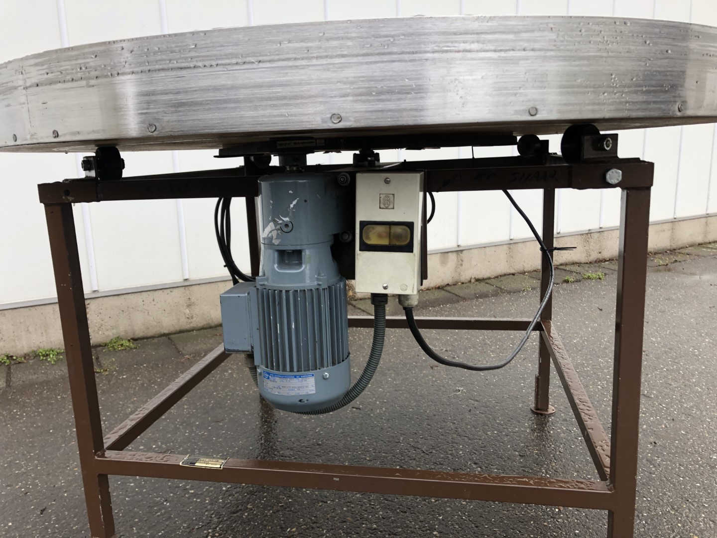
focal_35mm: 28
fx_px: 580
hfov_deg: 63.4
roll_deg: +3.2
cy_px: 269
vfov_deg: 49.7
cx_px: 358
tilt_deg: -10.8
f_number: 1.8
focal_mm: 4
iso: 64
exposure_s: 1/120
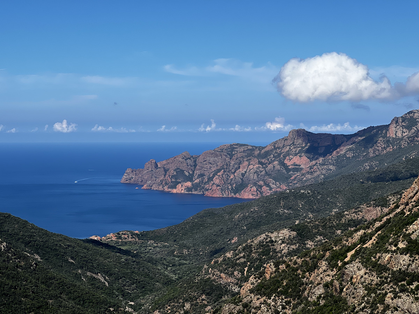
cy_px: 157
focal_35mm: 77
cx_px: 210
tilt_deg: -1.0
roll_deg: +0.2
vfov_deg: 19.1
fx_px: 932
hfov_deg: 25.3
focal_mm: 9
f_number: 2.8
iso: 32
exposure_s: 1/995
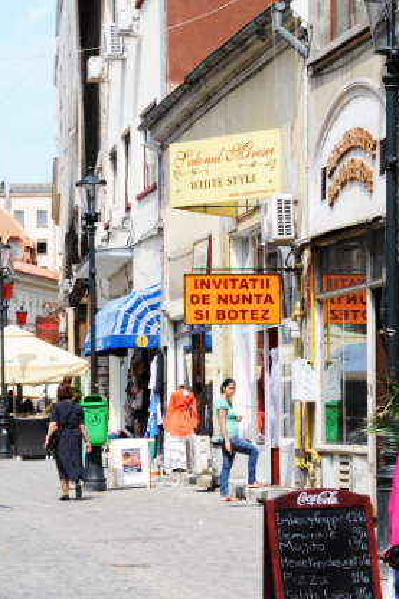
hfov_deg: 9.4
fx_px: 2396
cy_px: 305
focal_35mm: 144
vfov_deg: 14.3
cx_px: -53
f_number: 10
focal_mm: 40
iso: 320
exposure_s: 1/640
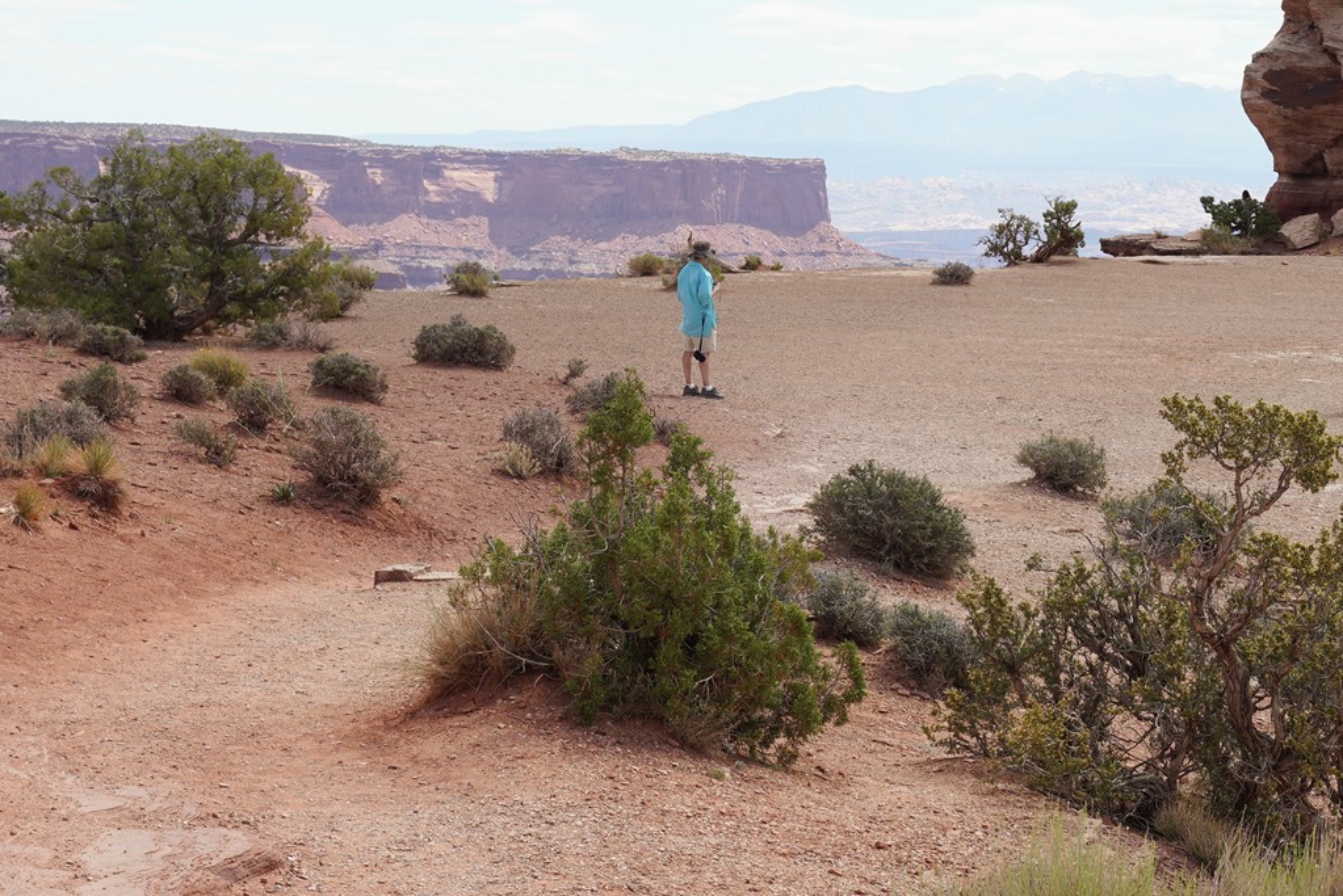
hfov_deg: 22.8
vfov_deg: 15.9
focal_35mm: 86
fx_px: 3209
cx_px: 1300
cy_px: 442
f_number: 11
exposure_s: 1/100
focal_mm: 44
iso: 100
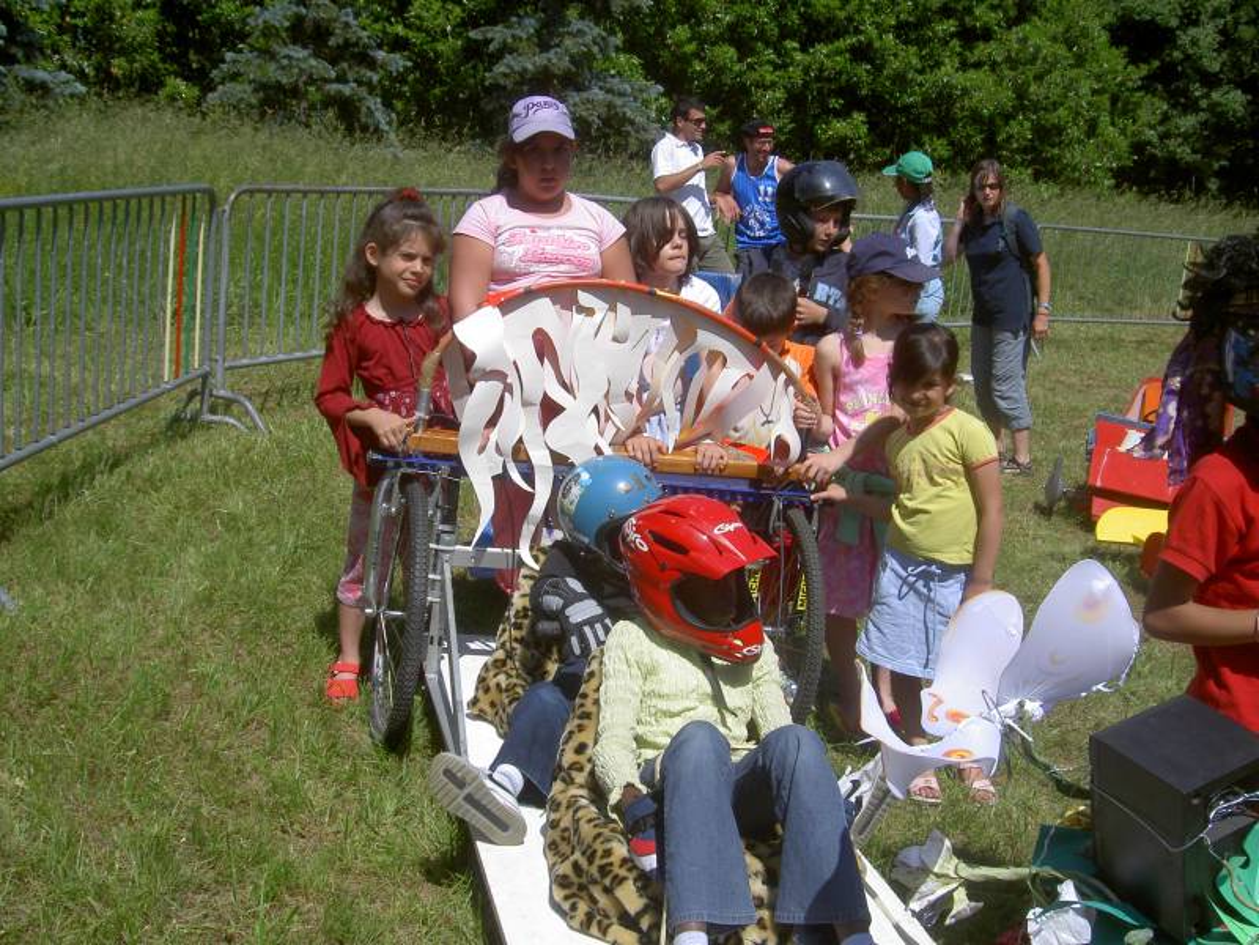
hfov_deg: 47.9
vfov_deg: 36.8
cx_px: 630
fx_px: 1418
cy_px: 472
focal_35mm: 39
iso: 100
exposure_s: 1/800
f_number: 4.7
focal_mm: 8
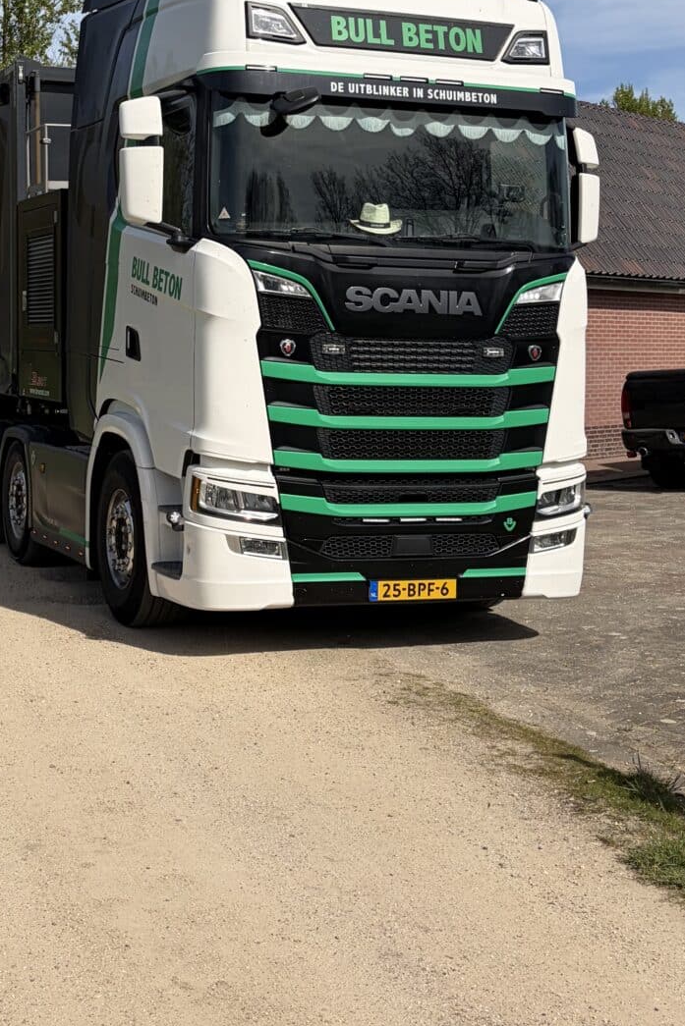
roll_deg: +0.3
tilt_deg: -0.3
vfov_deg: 37.2
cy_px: 368
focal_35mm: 53
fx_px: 1512
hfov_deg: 25.3
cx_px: 197
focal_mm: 5.96
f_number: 1.6
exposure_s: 1/5348
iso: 50
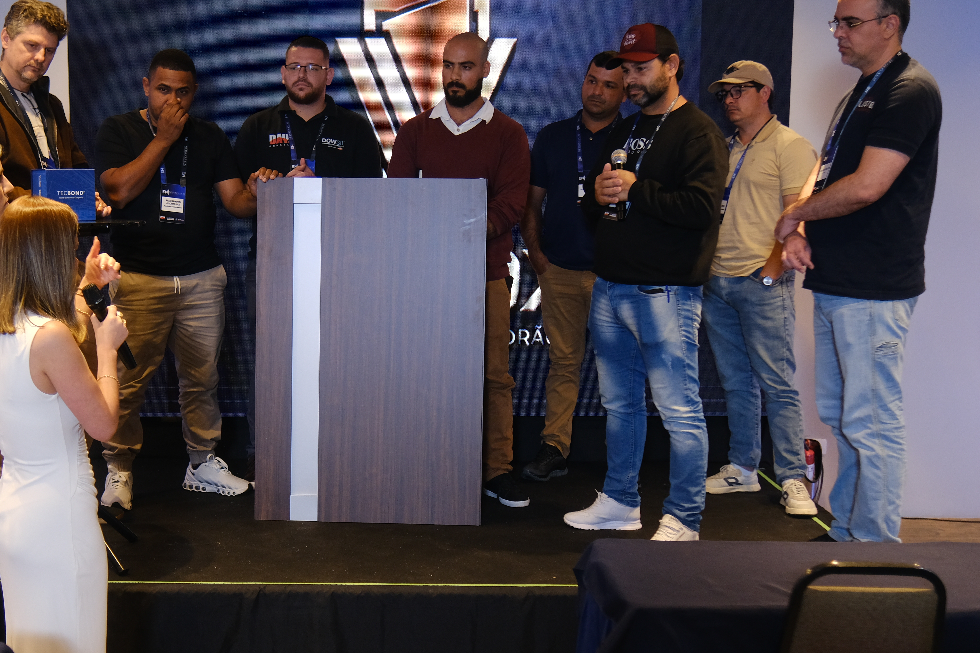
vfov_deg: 25.4
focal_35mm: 53
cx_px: 368
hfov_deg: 37.3
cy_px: 430
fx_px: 1443
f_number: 1.8
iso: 1000
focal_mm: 23
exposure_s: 1/160
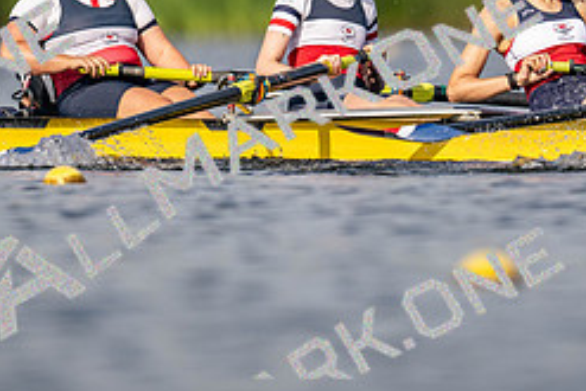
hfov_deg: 1.5
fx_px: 22964
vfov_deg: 1.0
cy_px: -27
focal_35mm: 1410
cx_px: 472
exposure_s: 1/2500
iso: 220
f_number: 4
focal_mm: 600
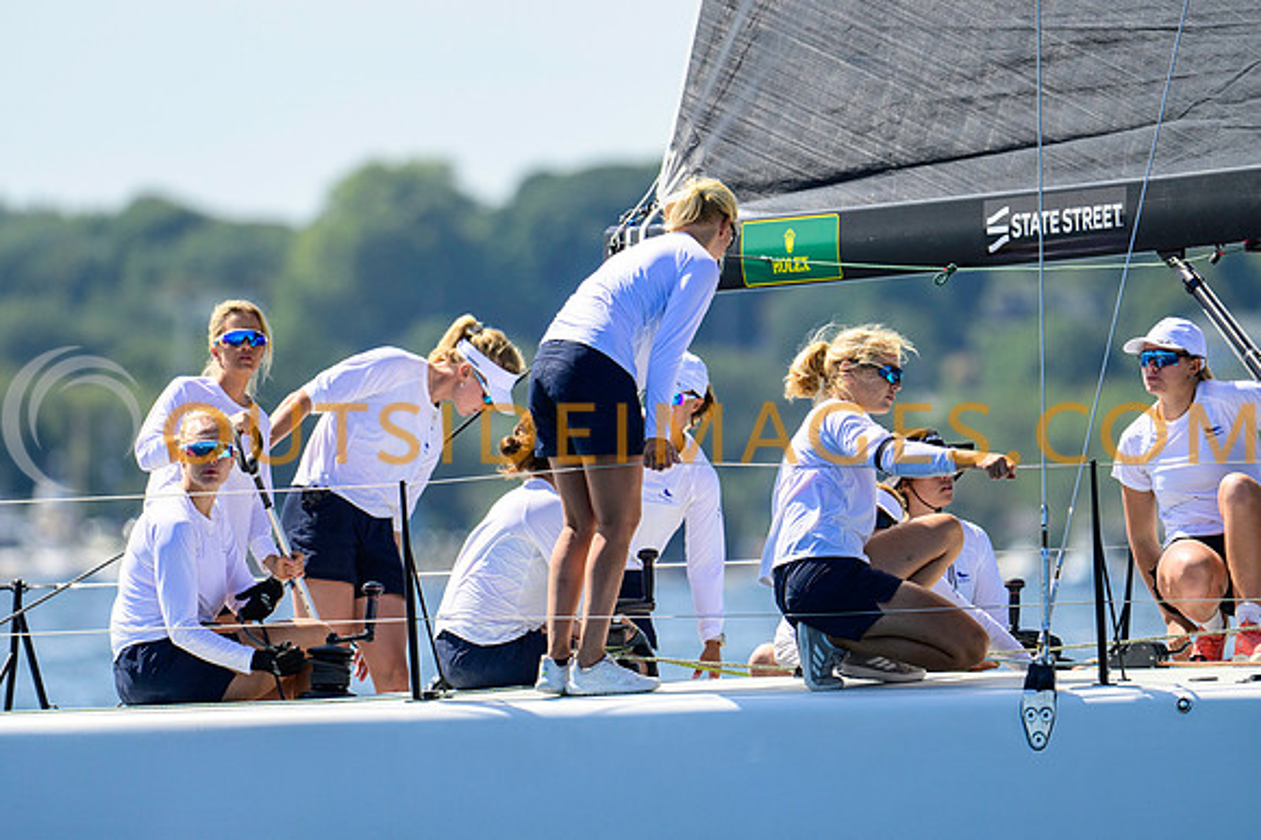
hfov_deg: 3.4
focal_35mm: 600
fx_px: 21004
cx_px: 630
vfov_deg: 2.3
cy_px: 420
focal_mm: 400
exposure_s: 1/1600
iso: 250
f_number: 4.5
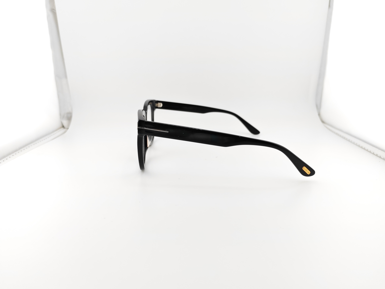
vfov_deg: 56.8
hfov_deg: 71.6
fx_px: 267
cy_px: 144
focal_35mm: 24
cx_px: 192
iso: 1000
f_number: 1.9
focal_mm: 6.12
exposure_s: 1/400
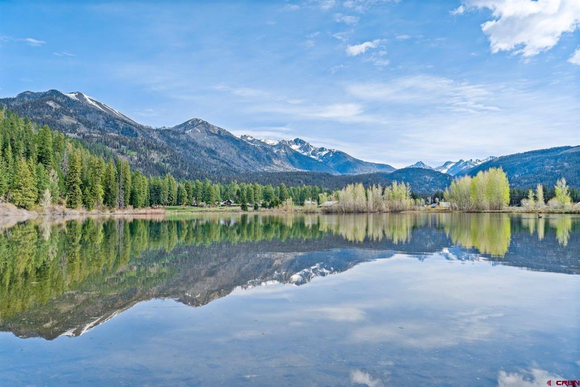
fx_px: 483
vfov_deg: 43.6
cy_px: 194
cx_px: 290
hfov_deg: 61.9
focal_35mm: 30
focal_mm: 30
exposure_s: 1/1000
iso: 400
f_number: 8
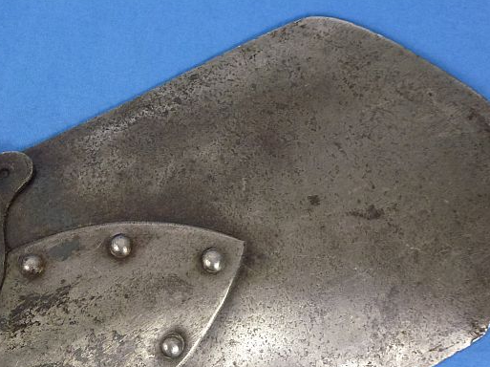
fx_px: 905
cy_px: 281
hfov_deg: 30.2
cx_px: 186
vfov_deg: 22.7
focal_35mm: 64
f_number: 3.9
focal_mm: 7.4
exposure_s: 1/80
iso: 250
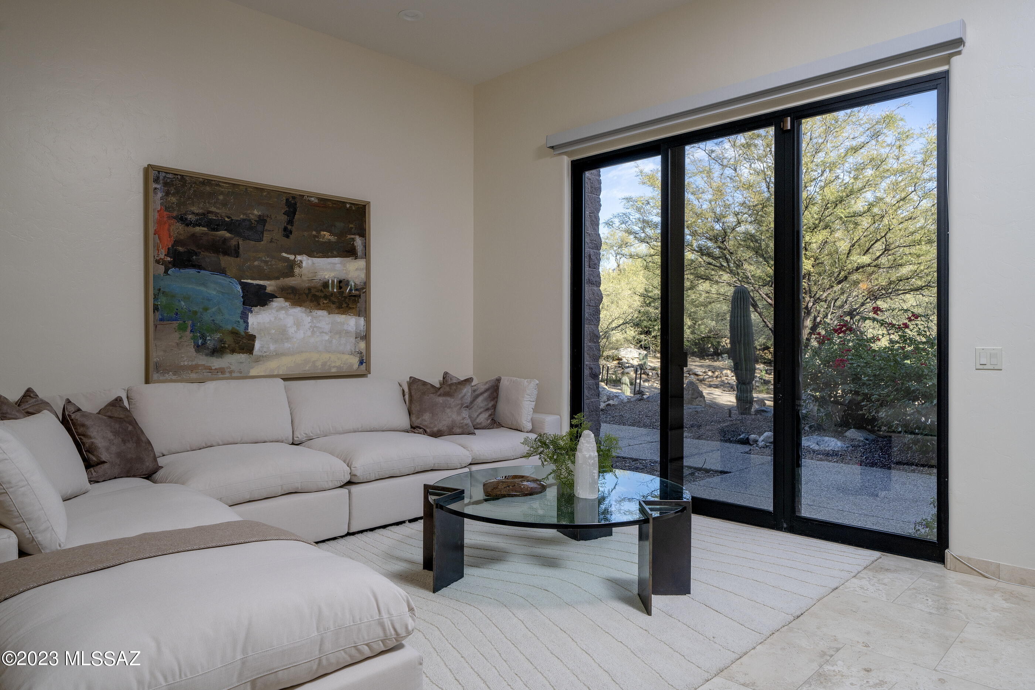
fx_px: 661
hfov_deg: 76.1
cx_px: 518
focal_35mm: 23
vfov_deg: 55.1
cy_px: 345
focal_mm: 23
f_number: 7.1
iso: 200
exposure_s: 1/60
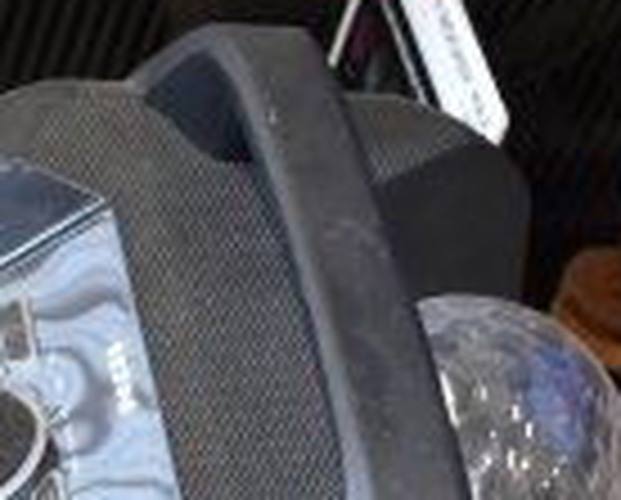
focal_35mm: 149
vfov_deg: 10.2
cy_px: 633
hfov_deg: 12.2
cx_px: -356
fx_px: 2744
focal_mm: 24
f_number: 3.8
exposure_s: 1/40
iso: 1400
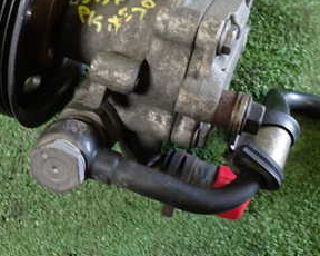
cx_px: 192
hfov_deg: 30.9
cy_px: 42
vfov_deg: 24.5
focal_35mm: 61
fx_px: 577
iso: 400
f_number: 2.3
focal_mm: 5.4
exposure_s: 1/30
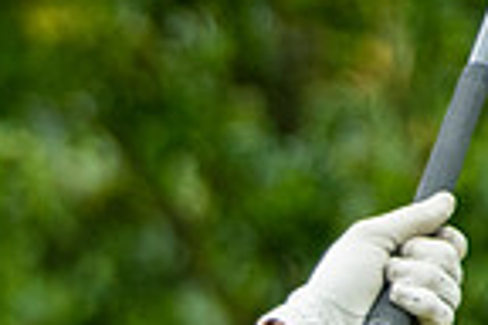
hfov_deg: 0.7
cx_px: -281
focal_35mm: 3011
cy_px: 554
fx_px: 40813
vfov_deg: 0.5
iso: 1250
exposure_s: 1/1250
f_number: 5.6
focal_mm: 500
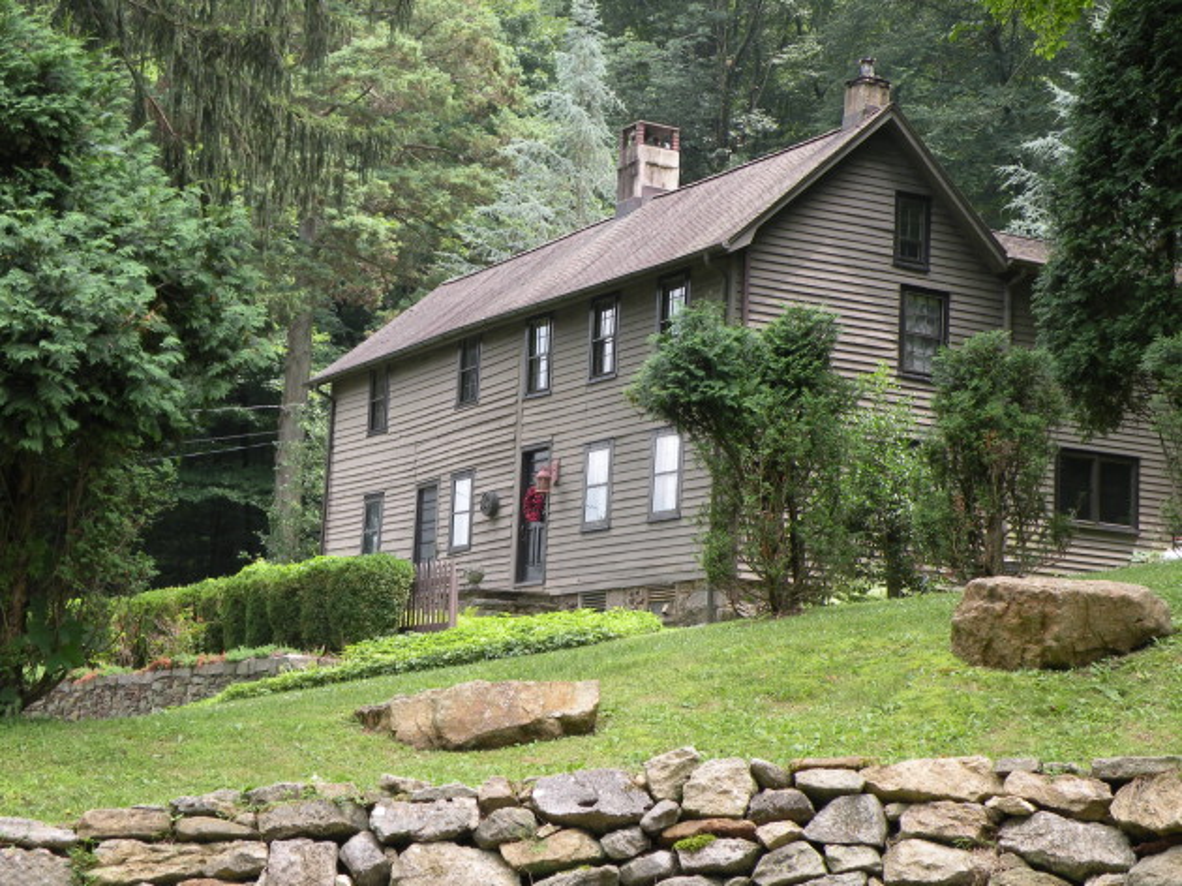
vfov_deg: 21.9
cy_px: 443
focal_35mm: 67
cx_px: 591
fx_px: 2287
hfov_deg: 29.0
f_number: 4
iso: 64
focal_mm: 11.9
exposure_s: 1/78.7
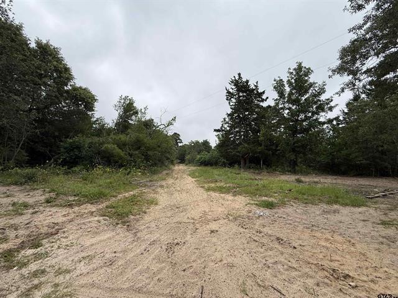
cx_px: 199
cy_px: 149
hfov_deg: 102.1
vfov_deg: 85.7
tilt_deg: +5.7
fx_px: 161
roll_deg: -2.2
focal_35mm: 14
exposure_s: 1/679
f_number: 2.2
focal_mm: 2.22
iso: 50
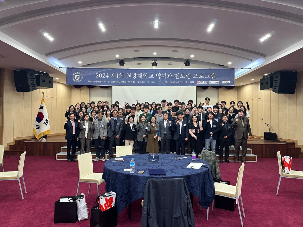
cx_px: 152
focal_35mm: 24
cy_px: 114
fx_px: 210
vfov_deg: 56.8
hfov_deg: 71.6
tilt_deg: +1.1
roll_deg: -0.1
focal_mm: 6.86
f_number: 1.78
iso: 200
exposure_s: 1/120
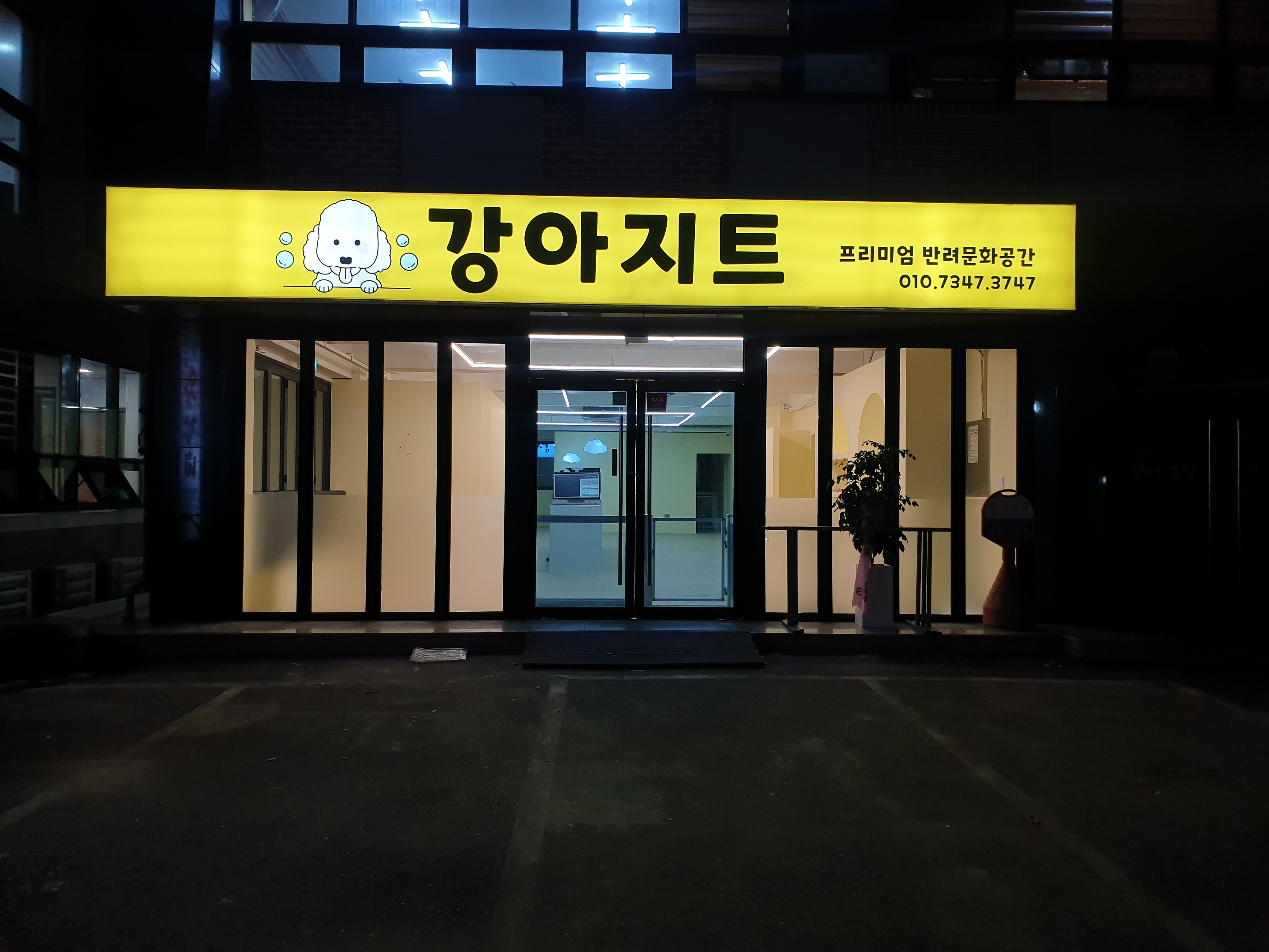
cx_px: 634
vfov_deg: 53.1
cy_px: 476
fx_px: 953
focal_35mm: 26
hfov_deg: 67.3
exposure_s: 1/120
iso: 100
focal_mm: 4.3
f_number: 2.4
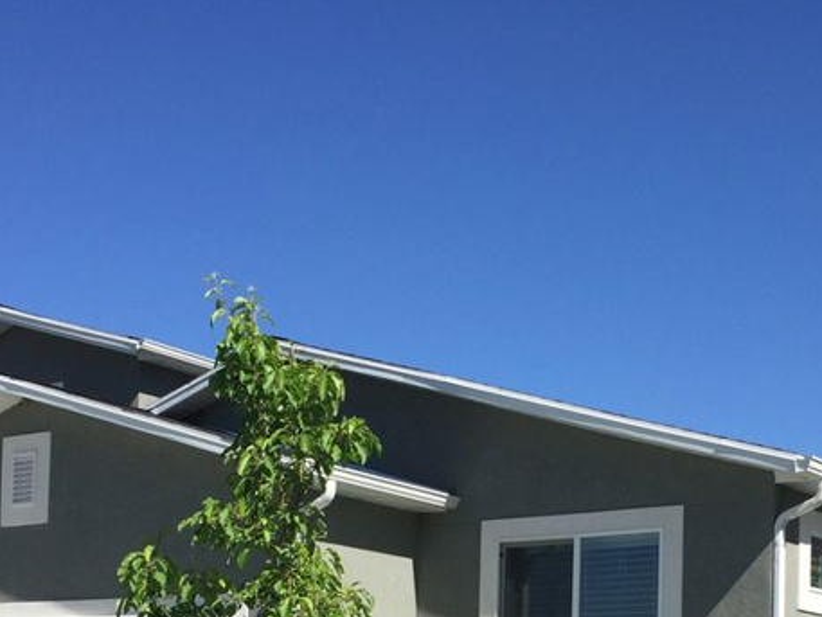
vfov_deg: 21.4
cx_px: 487
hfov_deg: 29.7
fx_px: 1544
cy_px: 689
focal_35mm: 65
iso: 32
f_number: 2.2
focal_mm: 4.15
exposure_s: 1/2475
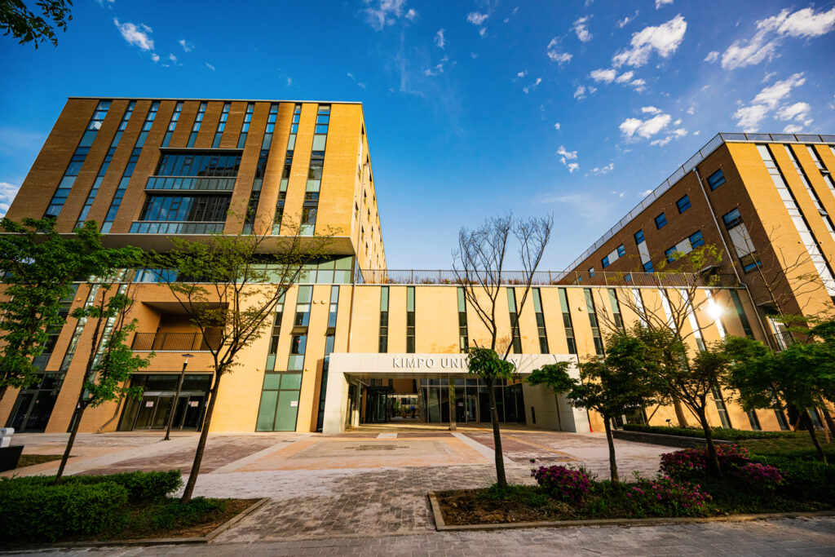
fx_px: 325
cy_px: 278
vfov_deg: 81.2
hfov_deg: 104.2
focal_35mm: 14
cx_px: 418
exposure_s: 1/1250
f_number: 5.6
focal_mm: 14
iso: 320
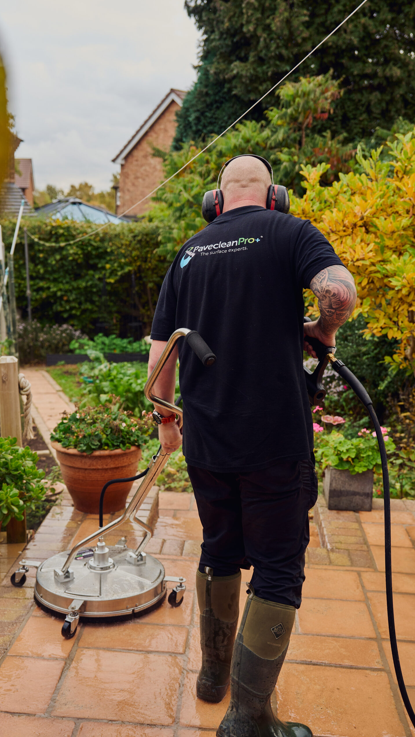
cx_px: 178
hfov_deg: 29.7
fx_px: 783
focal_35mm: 40
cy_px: 367
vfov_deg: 50.5
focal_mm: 38
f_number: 4
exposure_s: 1/400
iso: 400
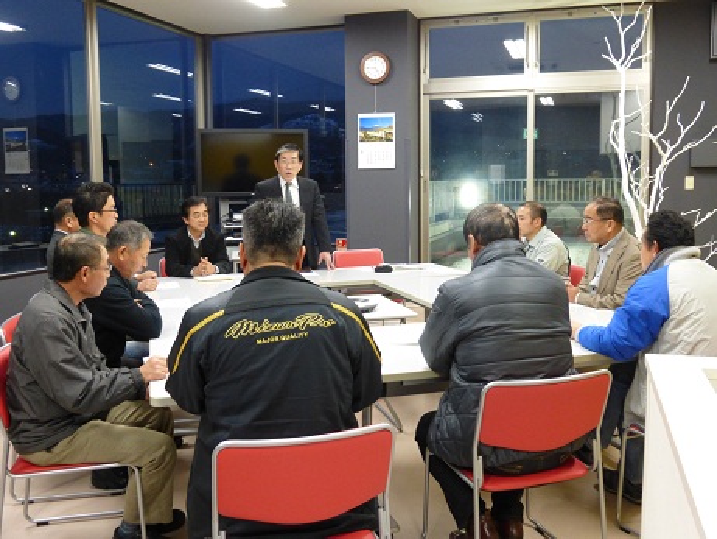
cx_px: 358
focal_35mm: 35
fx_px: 725
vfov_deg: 40.7
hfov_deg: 52.6
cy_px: 270
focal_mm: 6
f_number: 3.5
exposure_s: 1/30
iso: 400
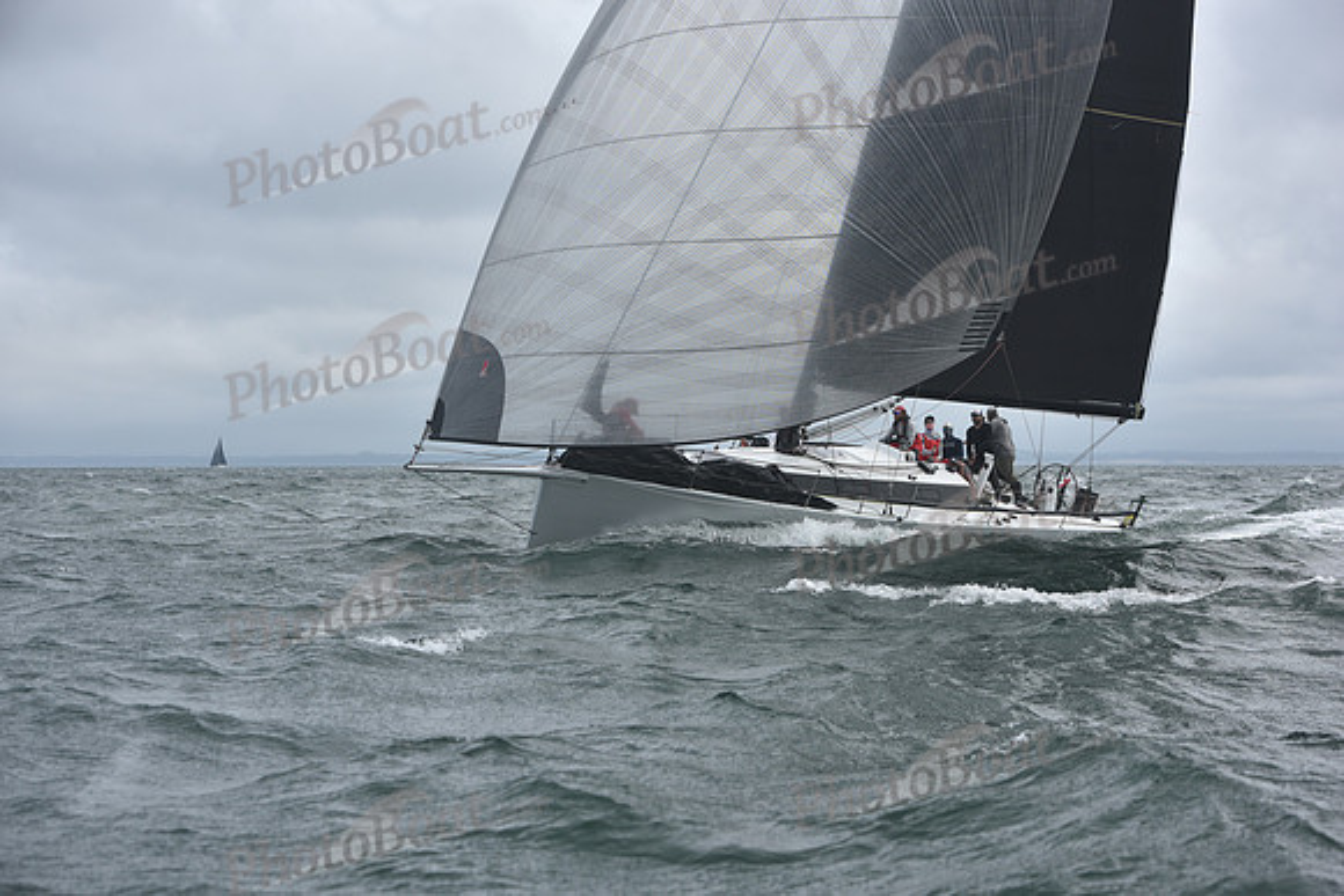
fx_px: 2614
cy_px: 448
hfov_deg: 28.8
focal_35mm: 70
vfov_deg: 19.5
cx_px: 672
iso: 200
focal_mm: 70
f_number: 5.6
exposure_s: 1/1250
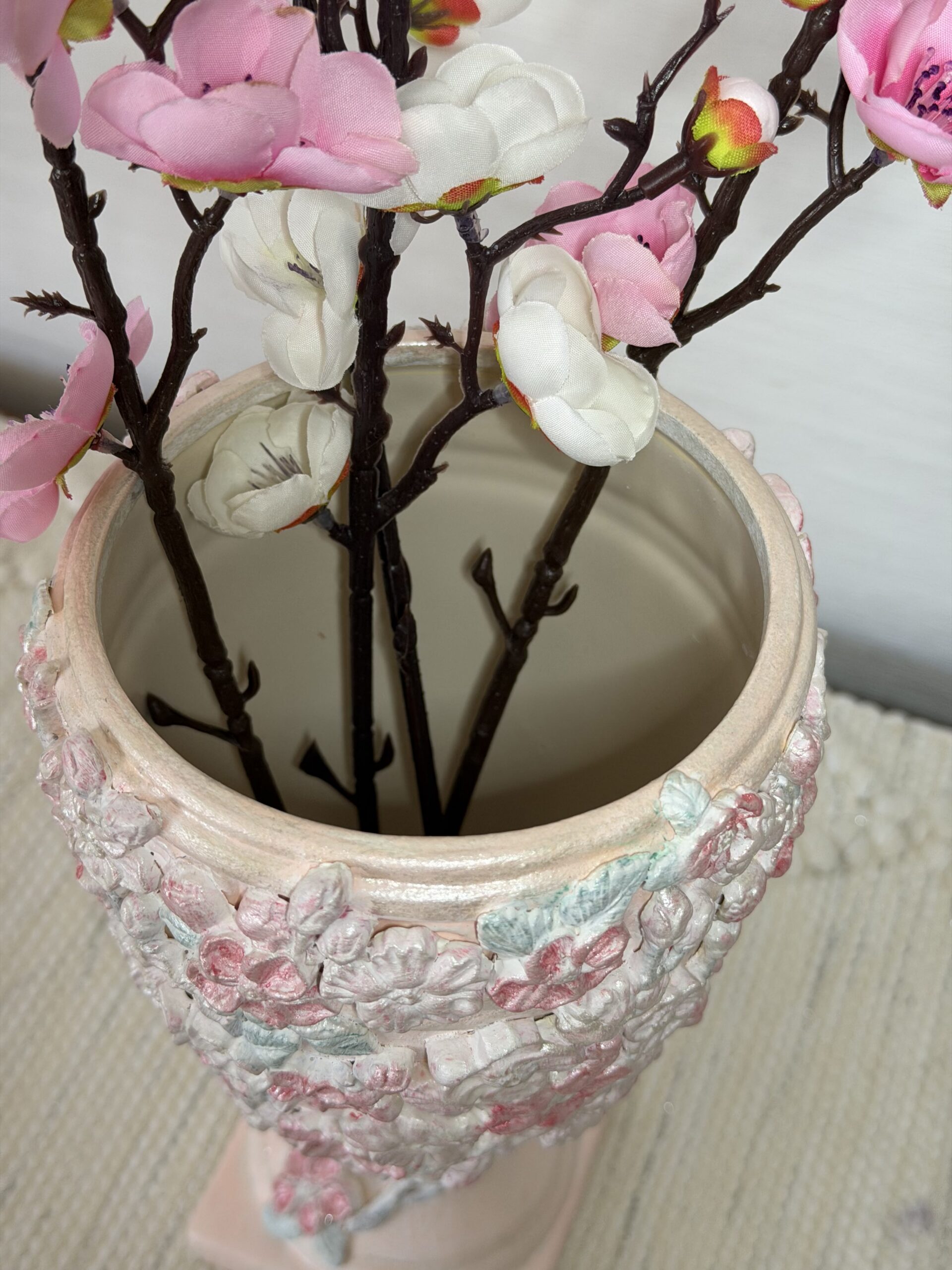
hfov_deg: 30.3
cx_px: 476
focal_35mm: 48
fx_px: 1760
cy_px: 635
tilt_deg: -51.5
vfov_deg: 39.7
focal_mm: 6.76
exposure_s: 1/61
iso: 100
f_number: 1.78
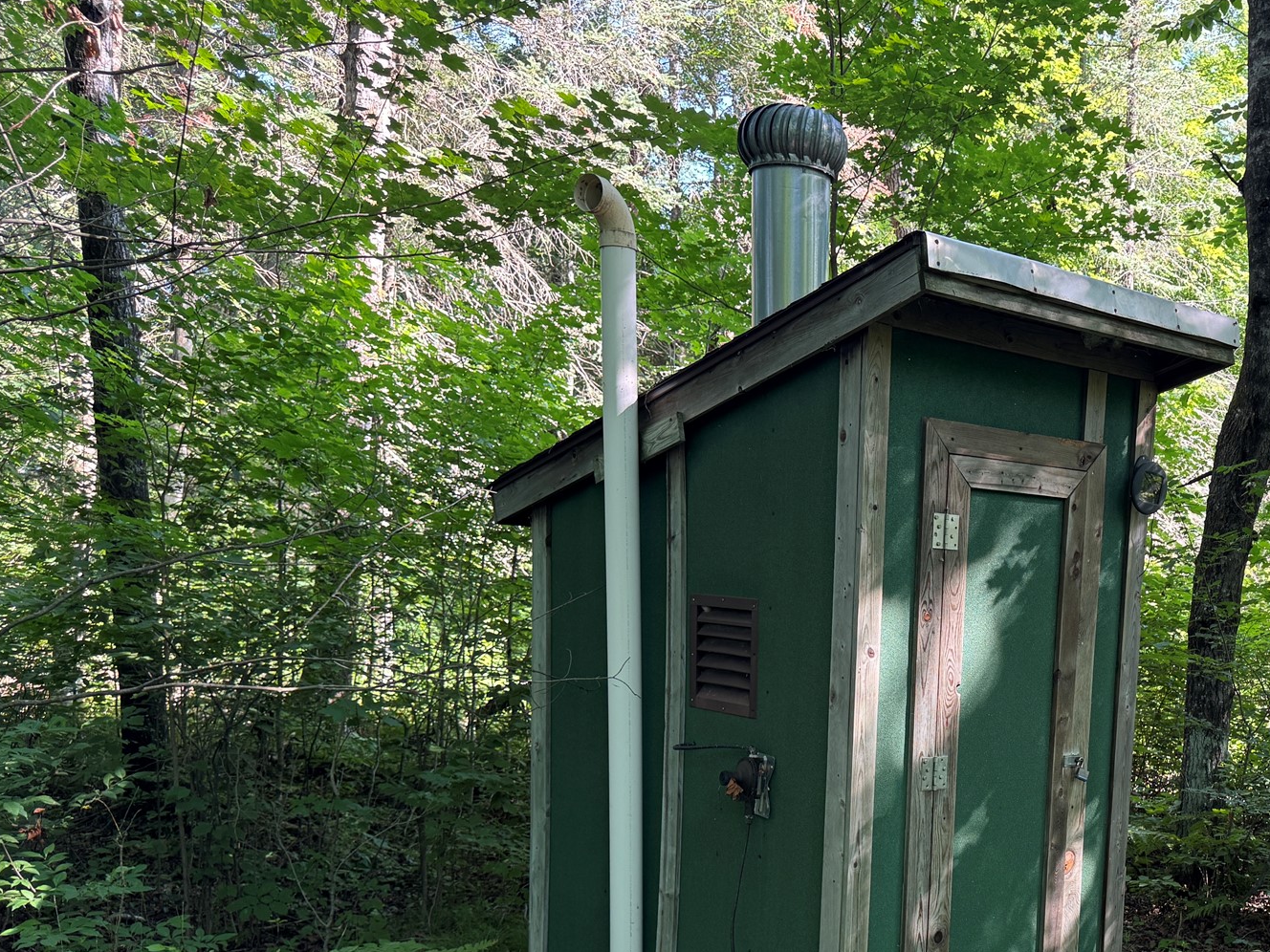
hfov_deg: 48.3
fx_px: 1357
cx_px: 946
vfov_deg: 37.6
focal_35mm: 37
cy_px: 726
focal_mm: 6.76
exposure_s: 1/121
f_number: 1.78
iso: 125
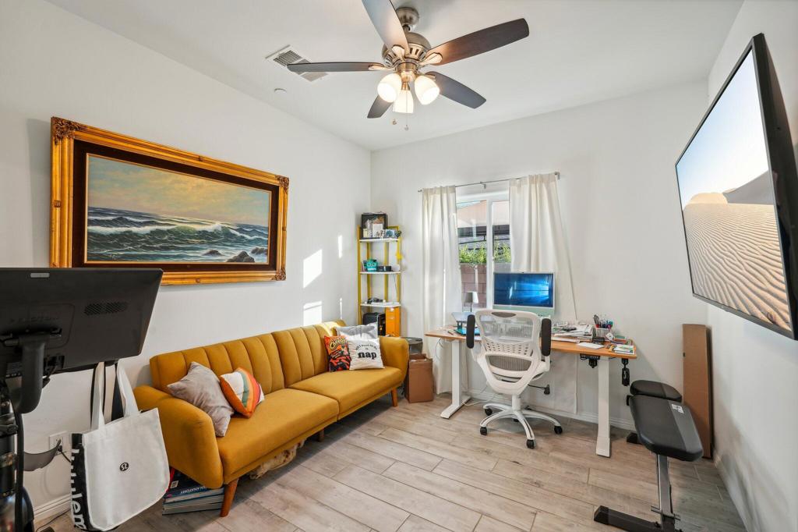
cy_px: 266
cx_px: 399
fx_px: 355
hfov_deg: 96.8
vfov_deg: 73.7
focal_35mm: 16
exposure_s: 1/15
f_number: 8
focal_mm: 16
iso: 400
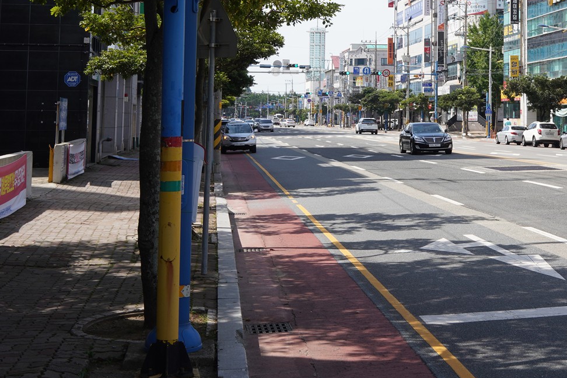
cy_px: -9
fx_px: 1134
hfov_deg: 27.5
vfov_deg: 18.4
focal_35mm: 72
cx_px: 453
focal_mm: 35
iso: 200
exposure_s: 1/100
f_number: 14
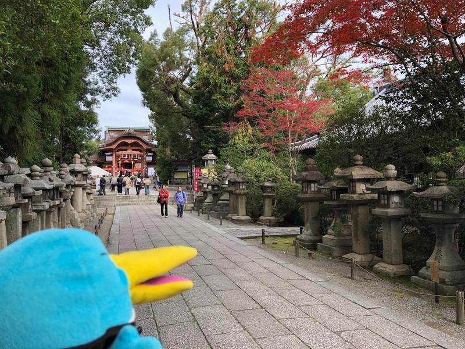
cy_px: 174
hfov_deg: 63.4
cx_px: 232
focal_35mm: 28
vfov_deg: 49.7
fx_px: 376
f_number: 1.8
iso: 20
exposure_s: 1/330
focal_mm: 3.99
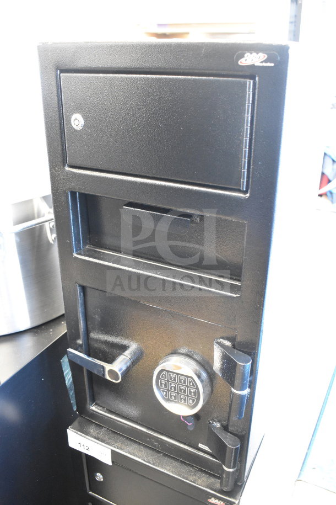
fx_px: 441
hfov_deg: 41.7
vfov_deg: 59.5
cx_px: 168
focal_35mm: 32
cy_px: 252
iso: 5000
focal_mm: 21
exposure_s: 1/30
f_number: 3.8
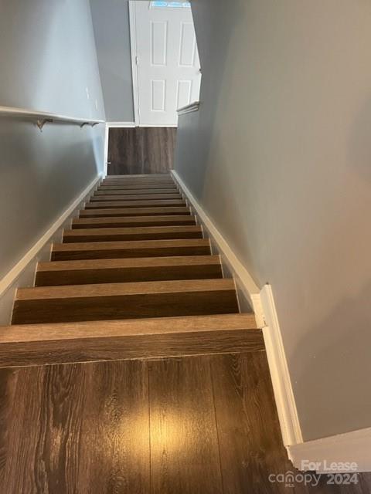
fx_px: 372
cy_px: 247
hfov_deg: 53.1
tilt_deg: -60.1
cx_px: 186
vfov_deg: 67.3
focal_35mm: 26
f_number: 1.6
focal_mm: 4.2
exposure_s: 1/40
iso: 400
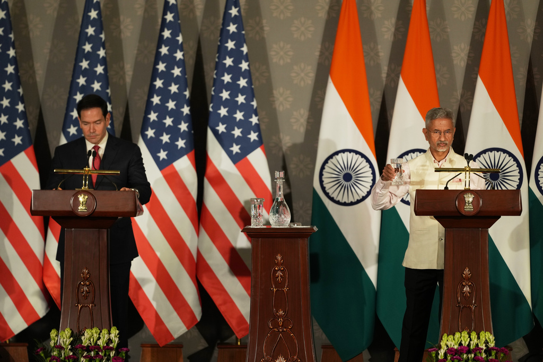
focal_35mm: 300
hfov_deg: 6.9
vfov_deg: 4.6
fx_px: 4523
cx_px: 272
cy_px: 181
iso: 1000
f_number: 2.8
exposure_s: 1/400
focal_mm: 300
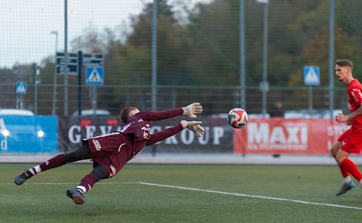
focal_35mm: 256
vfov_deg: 5.1
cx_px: 136
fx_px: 2514
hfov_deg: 8.2
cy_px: 138
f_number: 2.8
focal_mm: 200
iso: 4000
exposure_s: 1/1000
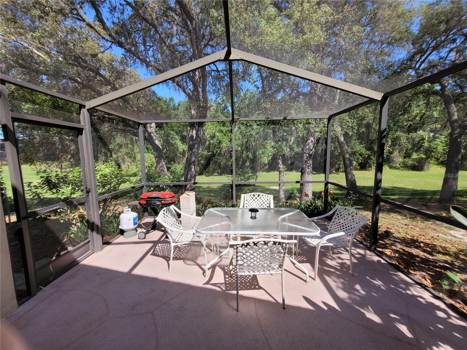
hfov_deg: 106.2
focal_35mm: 13
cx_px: 234
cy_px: 175
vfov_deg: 89.9
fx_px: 175
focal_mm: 1.74
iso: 40
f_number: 2.2
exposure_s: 1/585
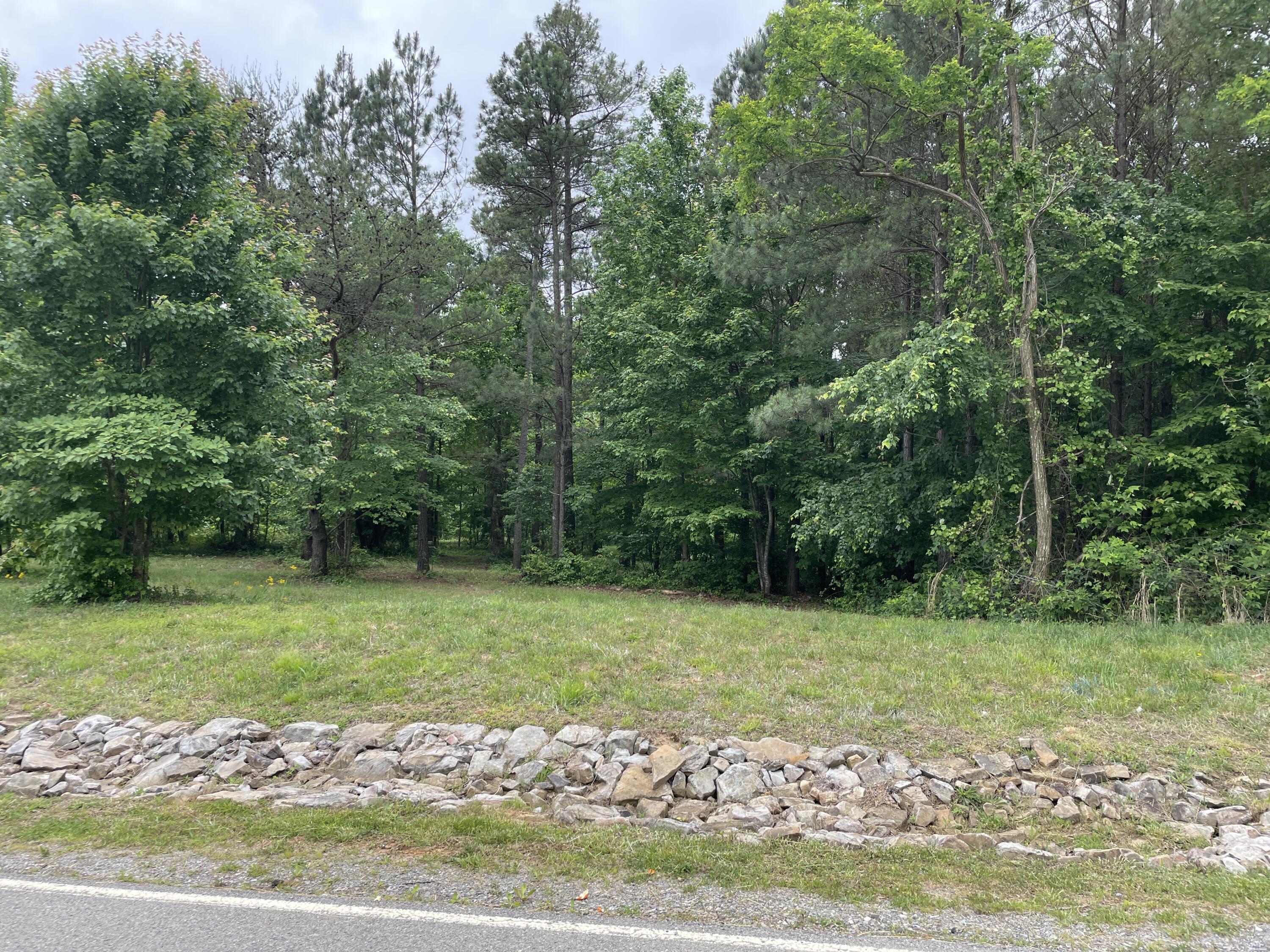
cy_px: 476
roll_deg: -1.2
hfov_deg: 67.3
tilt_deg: -0.5
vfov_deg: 53.1
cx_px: 635
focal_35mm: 26
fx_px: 954
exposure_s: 1/1033
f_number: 1.6
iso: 32
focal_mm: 4.2
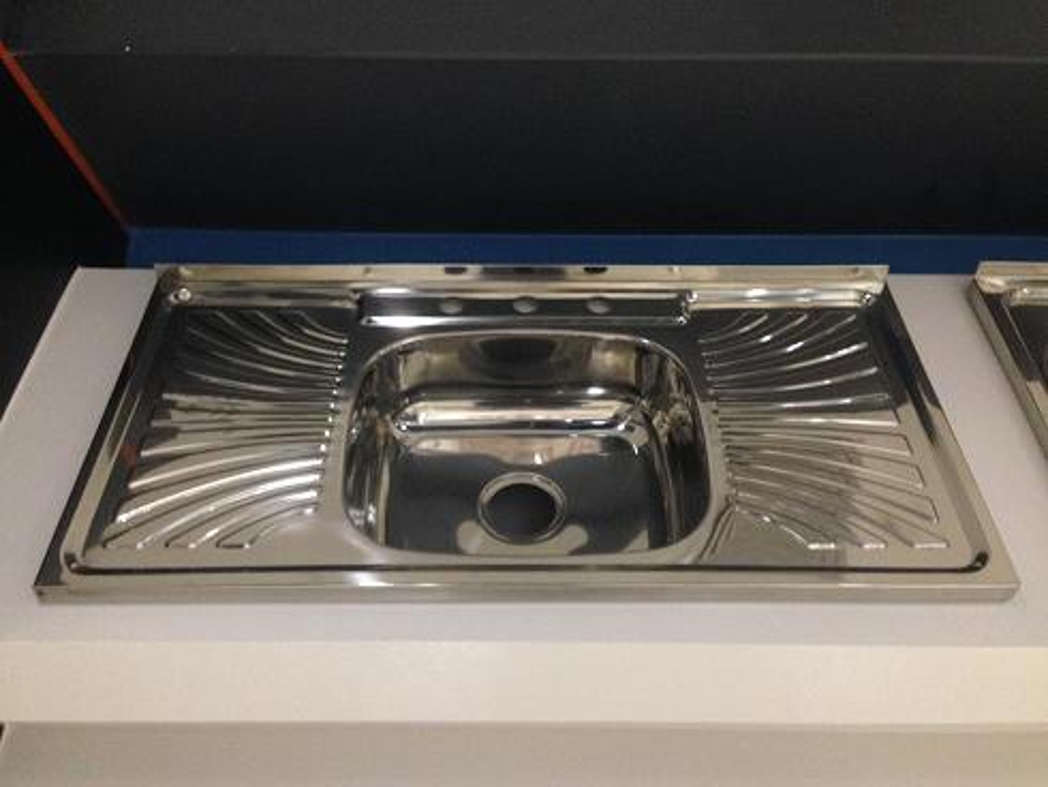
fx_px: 1000
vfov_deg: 43.0
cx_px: 524
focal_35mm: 33
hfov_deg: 55.3
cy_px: 394
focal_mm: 4.12
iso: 200
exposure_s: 1/20
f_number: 2.4
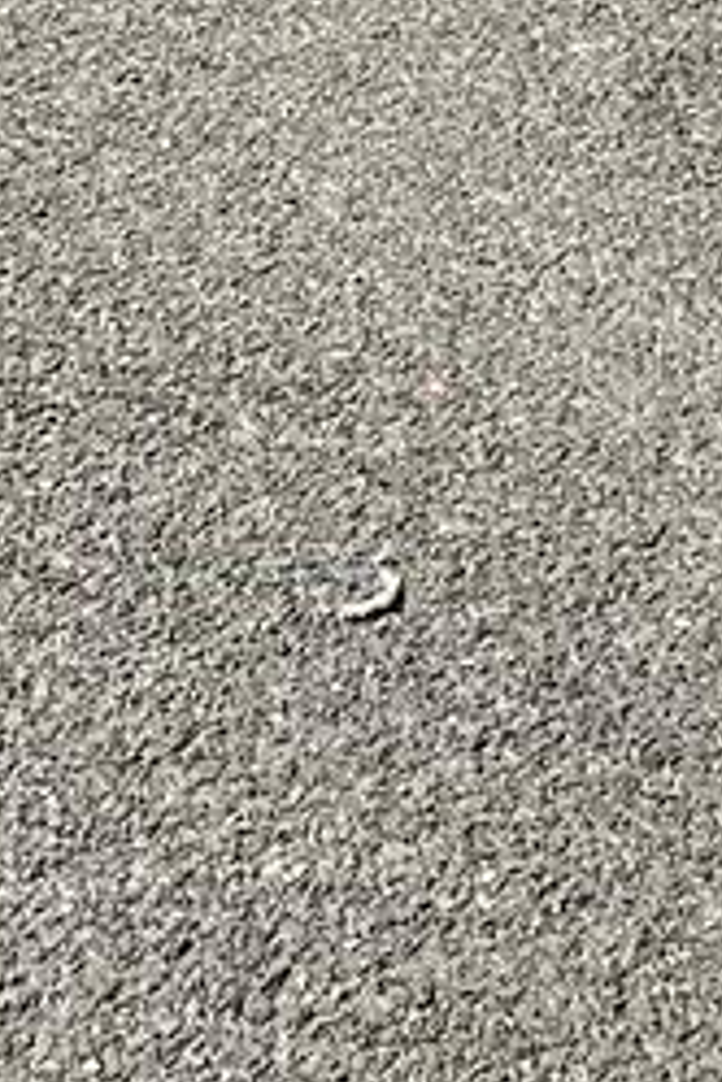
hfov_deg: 8.2
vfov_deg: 9.8
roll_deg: +0.6
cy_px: -2034
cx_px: 74
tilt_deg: -1.3
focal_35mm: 167
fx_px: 5024
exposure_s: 1/3521
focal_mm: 5.1
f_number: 1.6
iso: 50
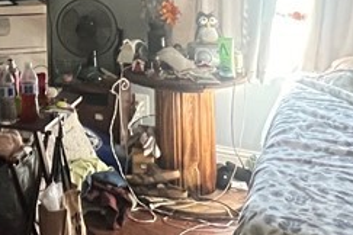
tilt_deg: -2.4
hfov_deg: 31.6
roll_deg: +0.5
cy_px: -57
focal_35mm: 57
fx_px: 559
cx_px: -23
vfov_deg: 21.8
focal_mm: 1.57
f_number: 1.8
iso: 1000
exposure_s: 1/60
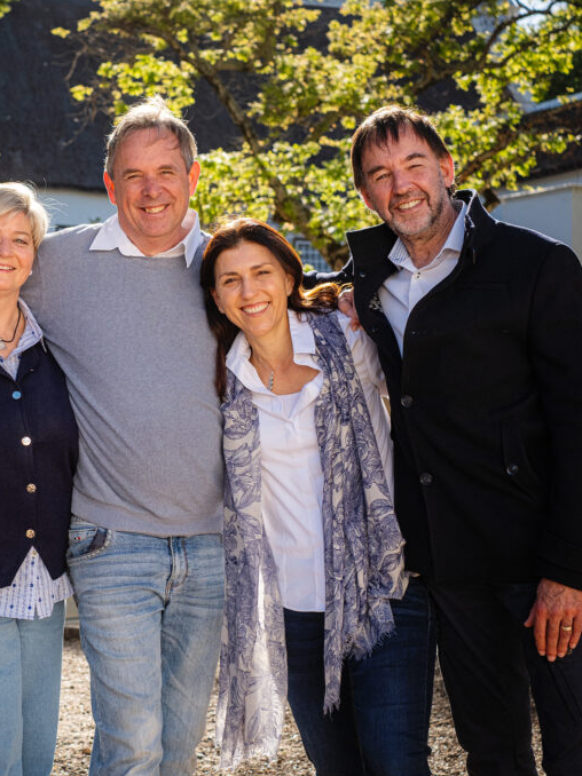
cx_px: 79
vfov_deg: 25.3
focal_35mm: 77
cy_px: 390
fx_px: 1727
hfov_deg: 18.9
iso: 250
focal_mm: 35
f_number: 4
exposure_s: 1/800
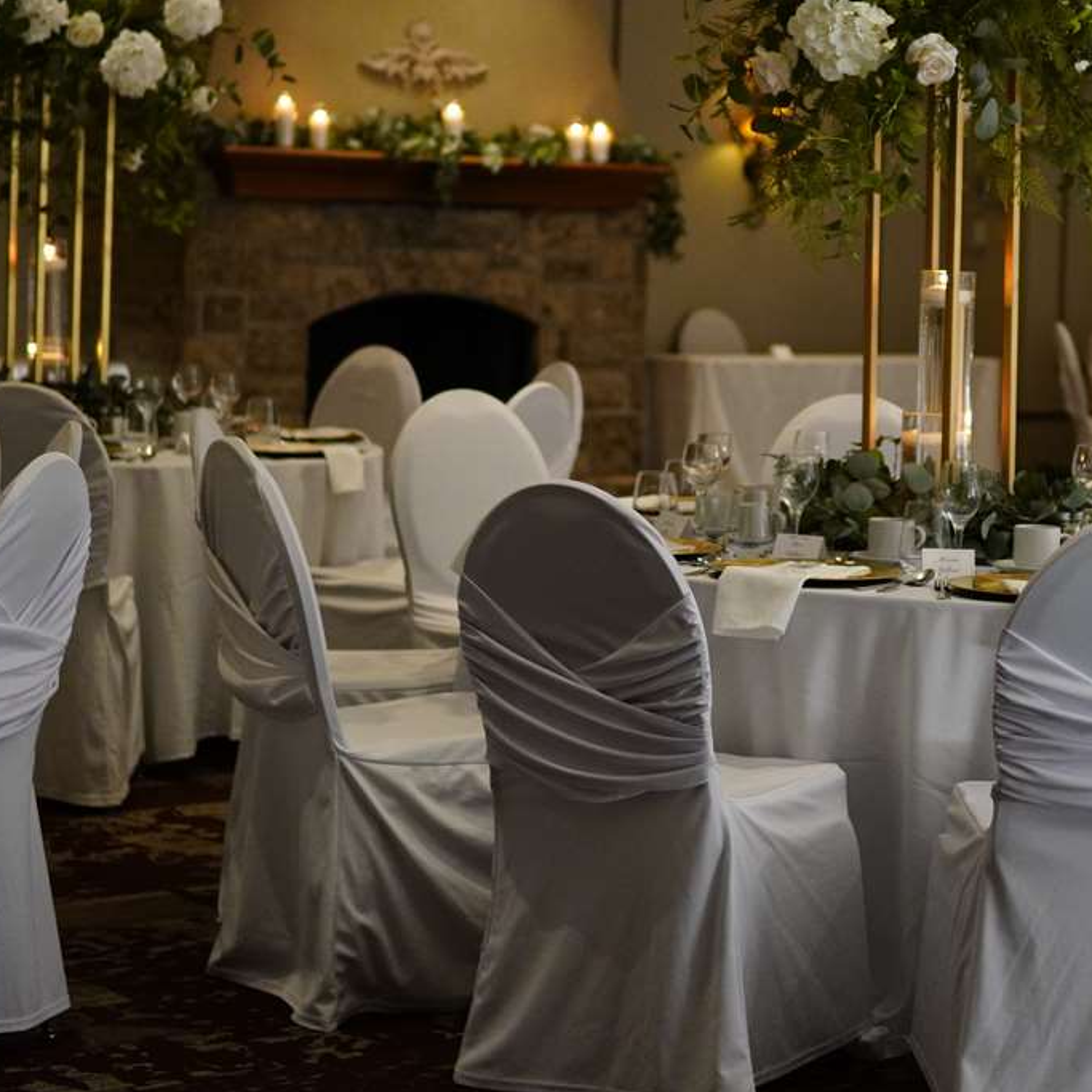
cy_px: 412
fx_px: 2998
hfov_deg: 20.5
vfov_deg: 20.6
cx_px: 820
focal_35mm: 84
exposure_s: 1/320
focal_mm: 30
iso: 1000
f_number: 1.4
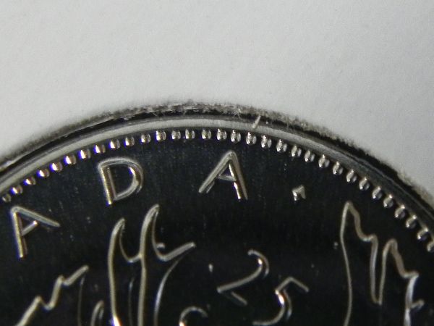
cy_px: 163
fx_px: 652
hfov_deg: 36.8
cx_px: 217
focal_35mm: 52
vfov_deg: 28.0
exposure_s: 1/13.2
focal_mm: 9.2
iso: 400
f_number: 3.5
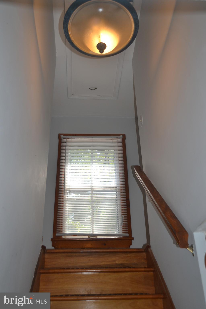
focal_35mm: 36
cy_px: 154
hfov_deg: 36.9
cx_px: 103
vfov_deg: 53.1
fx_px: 309
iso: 280
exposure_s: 1/125
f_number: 4
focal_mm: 24
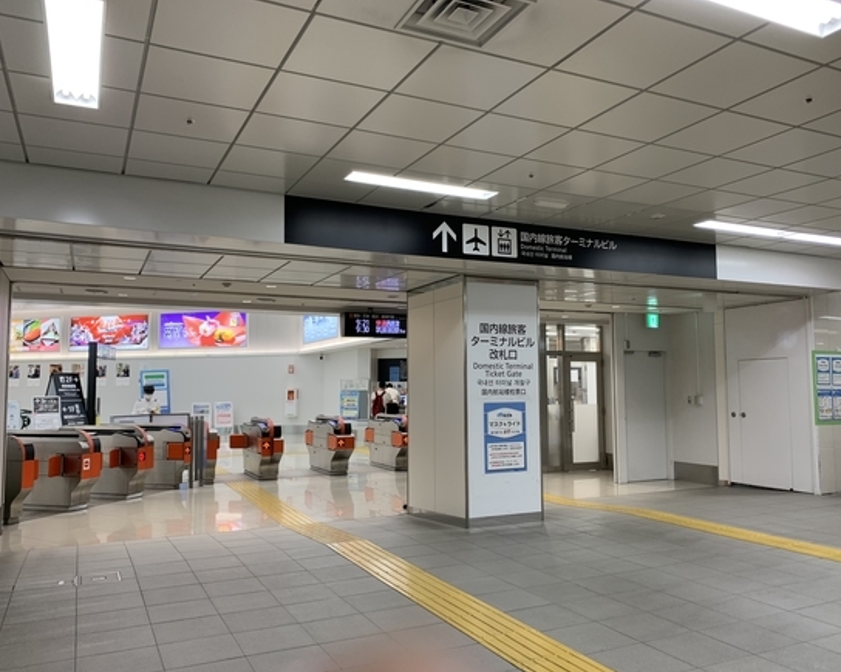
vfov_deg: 51.5
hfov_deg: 62.2
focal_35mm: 28
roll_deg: +1.0
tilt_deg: +4.2
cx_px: 441
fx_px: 697
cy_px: 346
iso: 50
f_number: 1.8
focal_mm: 4.25
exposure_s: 1/60
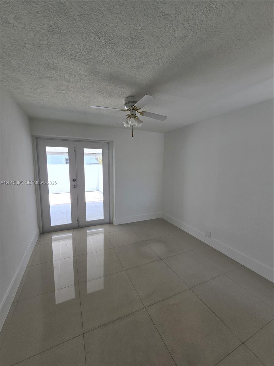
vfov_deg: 106.2
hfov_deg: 89.9
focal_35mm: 13
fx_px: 137
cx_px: 137
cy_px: 183
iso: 50
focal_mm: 2.2
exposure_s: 1/138
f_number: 2.2
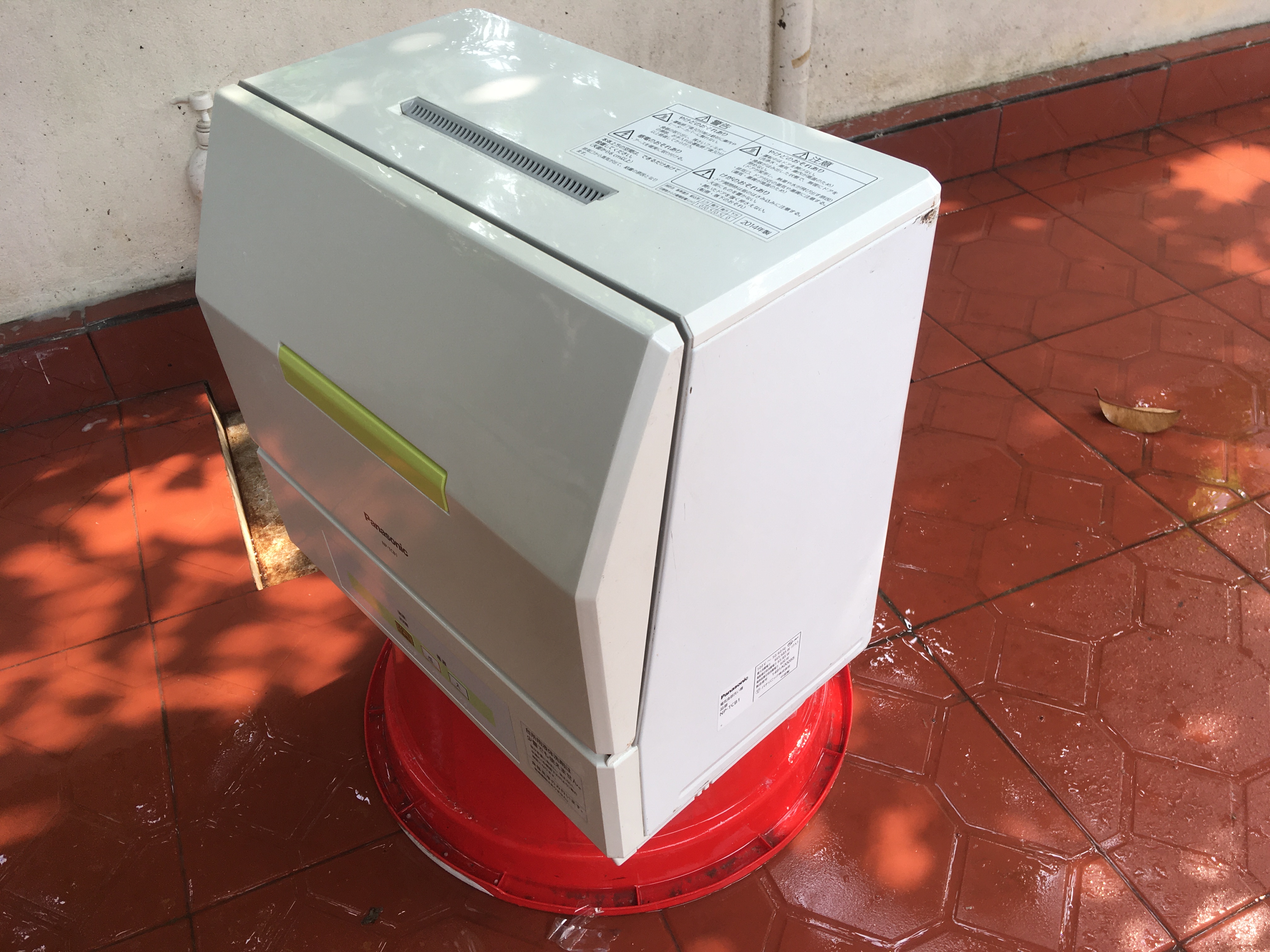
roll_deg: +1.4
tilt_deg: -42.4
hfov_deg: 61.7
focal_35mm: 29
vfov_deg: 48.2
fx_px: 1064
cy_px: 476
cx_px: 635
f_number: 2.2
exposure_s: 1/132
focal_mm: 4.15
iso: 25
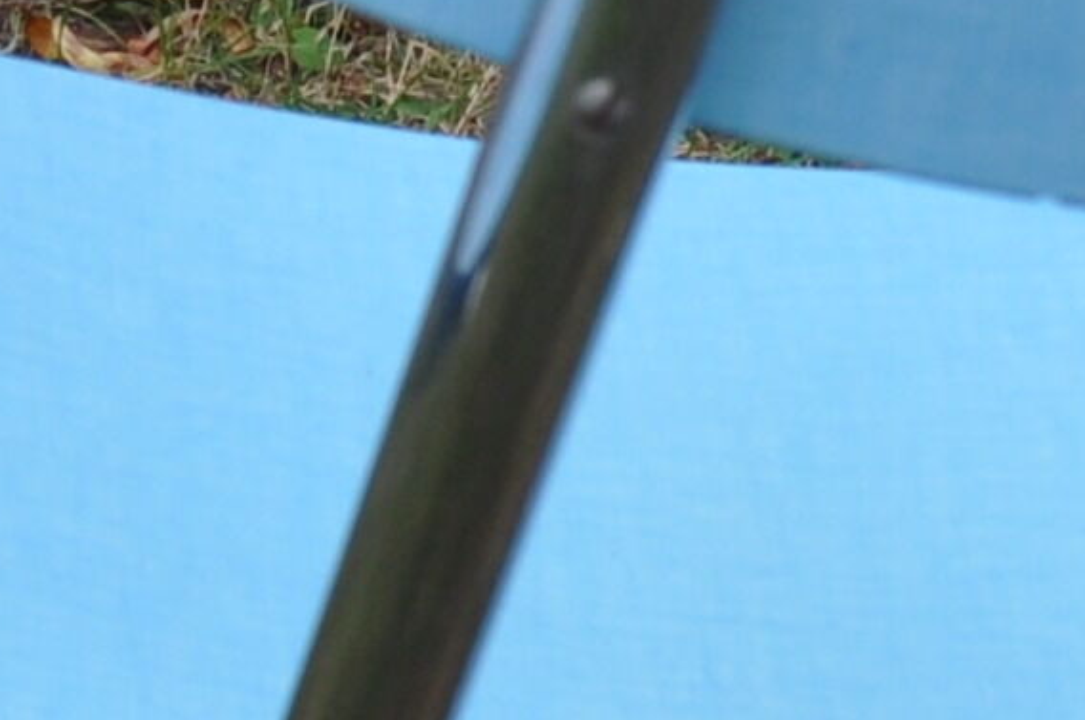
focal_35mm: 204
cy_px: 1730
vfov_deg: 6.4
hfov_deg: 9.9
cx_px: -397
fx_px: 6140
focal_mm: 18
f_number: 5.6
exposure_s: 1/125
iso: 200
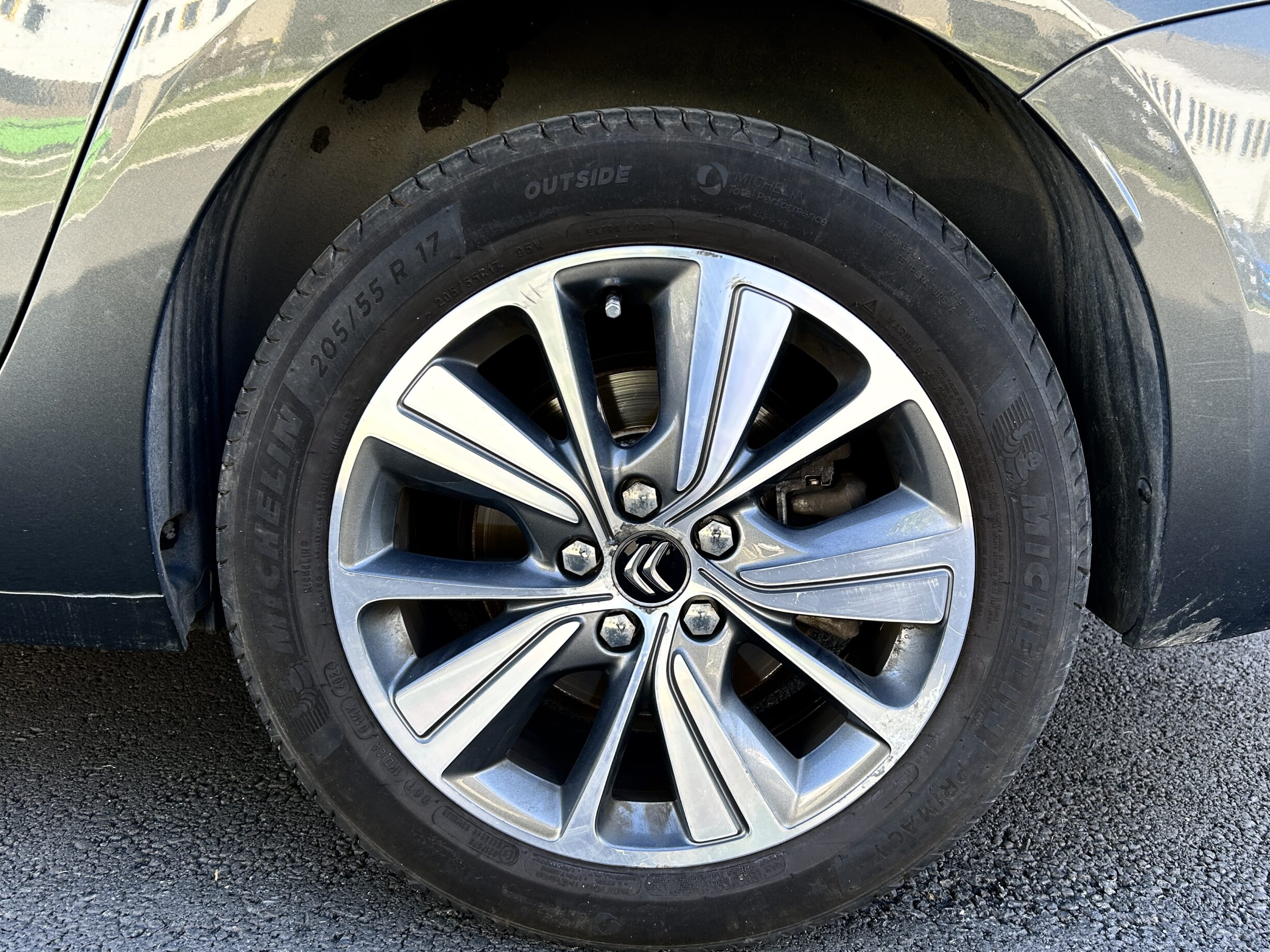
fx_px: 991
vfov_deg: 51.4
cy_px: 485
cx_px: 652
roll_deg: -2.1
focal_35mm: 27
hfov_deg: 65.3
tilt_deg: -13.6
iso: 40
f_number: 1.5
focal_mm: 5.7
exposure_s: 1/165
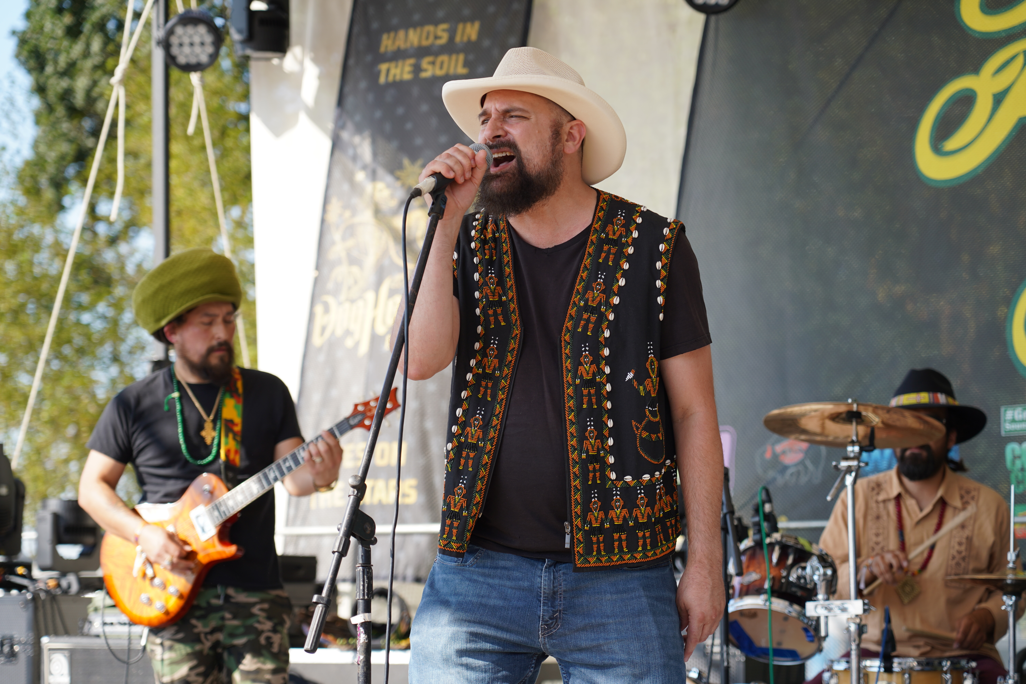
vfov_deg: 13.0
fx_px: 2992
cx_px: 513
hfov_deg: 19.5
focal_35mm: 105
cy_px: 342
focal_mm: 105
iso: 100
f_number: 4.5
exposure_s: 1/200
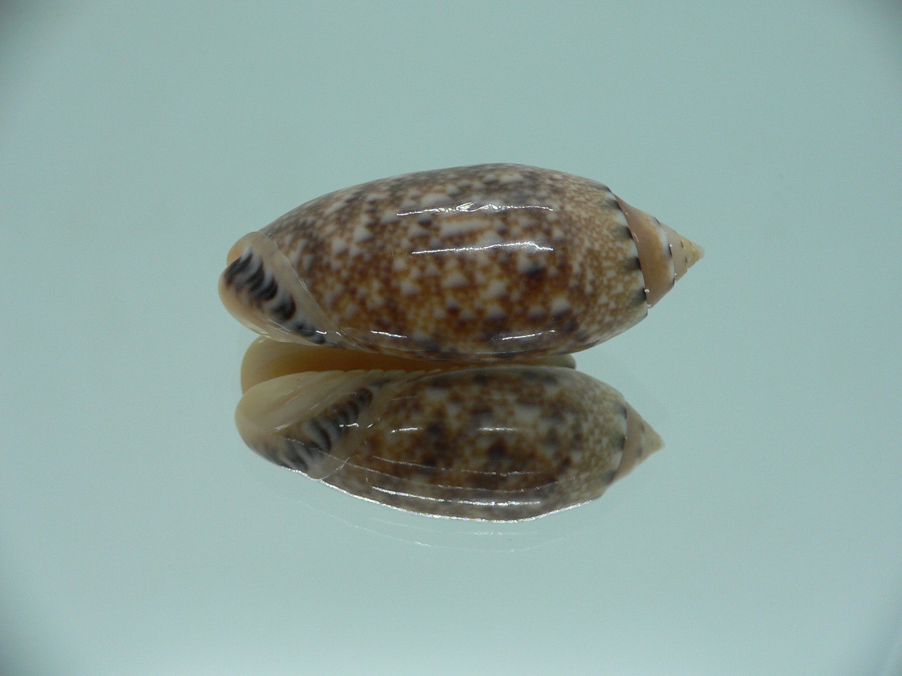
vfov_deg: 40.7
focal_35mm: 35
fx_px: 912
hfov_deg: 52.6
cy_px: 338
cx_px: 451
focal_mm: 4.6
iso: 80
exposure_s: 1/60
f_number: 2.8
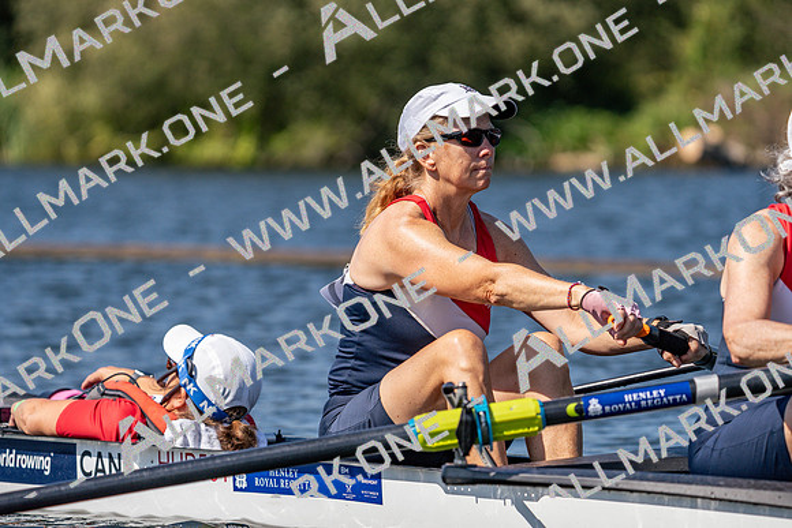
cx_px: 396
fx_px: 6601
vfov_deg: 4.6
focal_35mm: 300
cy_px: 264
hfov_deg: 6.9
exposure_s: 1/2000
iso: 200
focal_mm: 300
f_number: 6.3
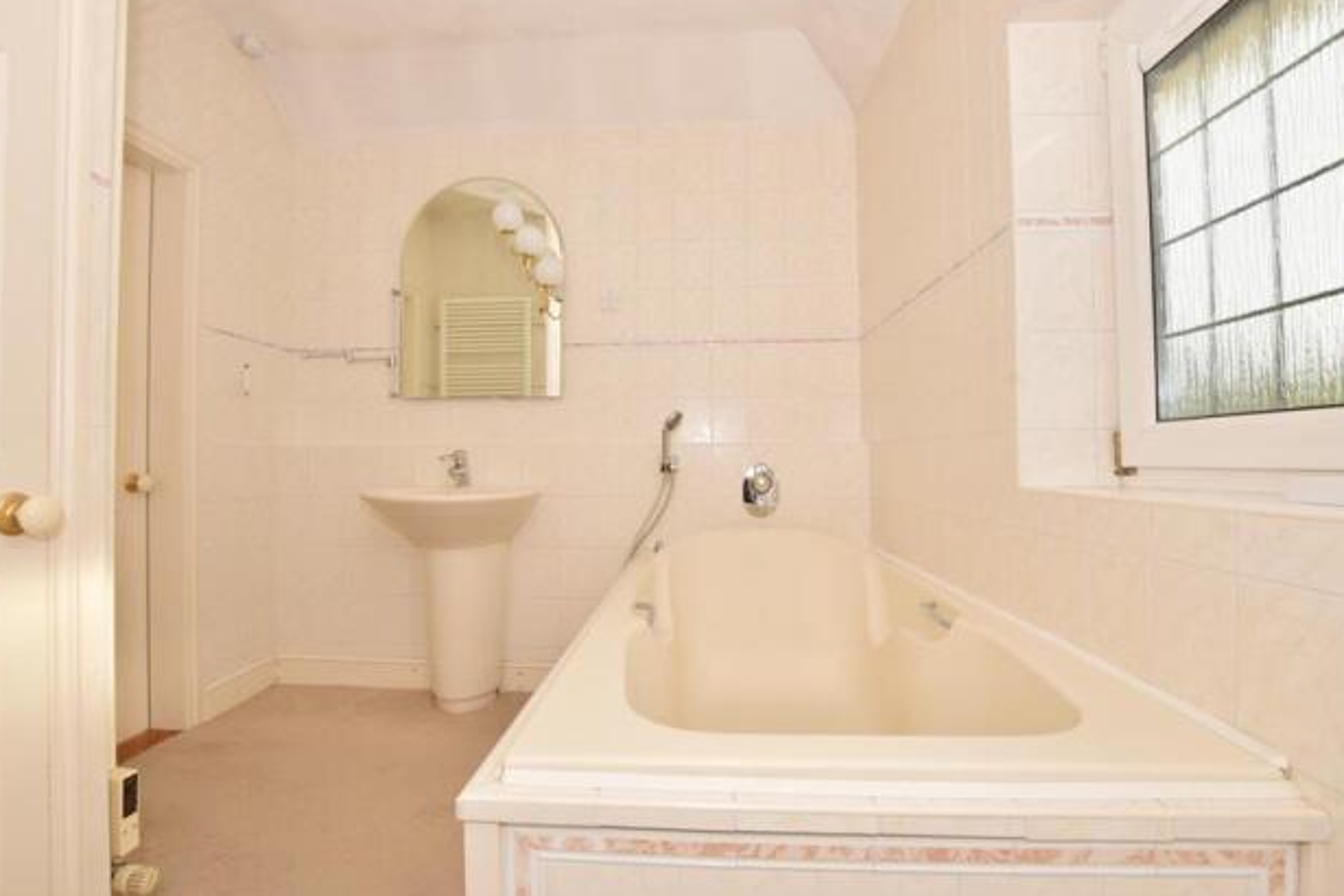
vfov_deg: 73.7
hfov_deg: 96.7
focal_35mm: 16
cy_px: 453
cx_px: 653
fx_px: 597
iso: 400
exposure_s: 1/200
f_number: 20
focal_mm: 10
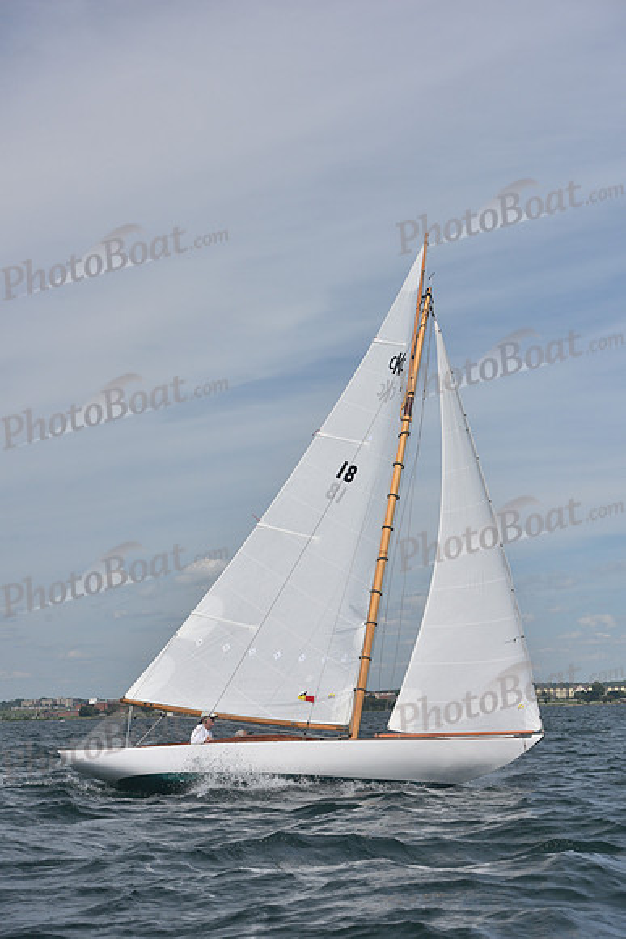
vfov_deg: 28.8
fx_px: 1825
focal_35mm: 70
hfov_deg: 19.5
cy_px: 470
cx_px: 313
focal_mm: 70
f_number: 8
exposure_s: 1/800
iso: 320
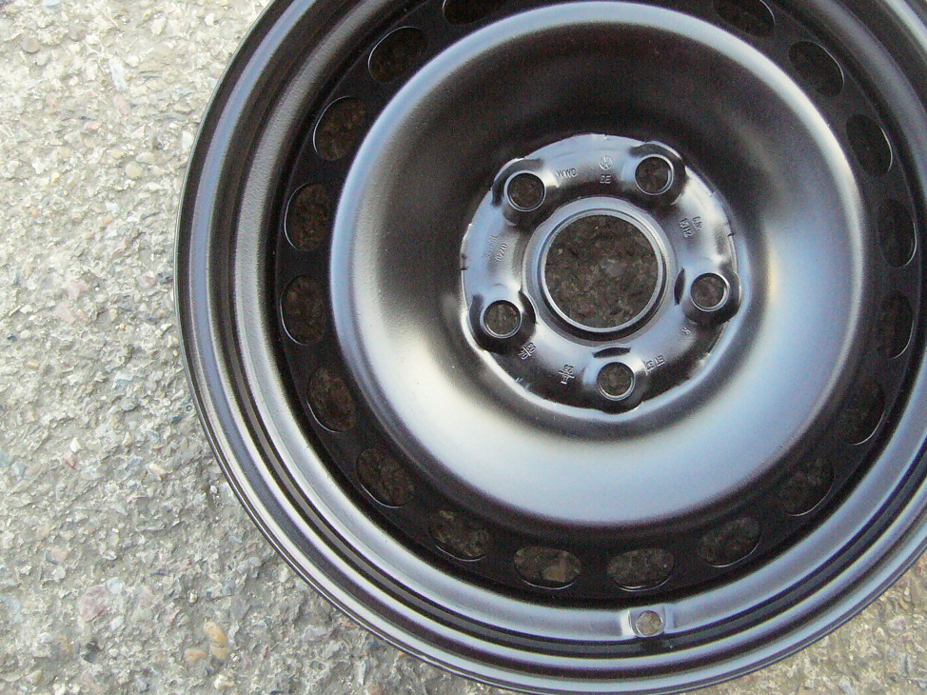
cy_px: 265
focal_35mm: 46
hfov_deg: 40.8
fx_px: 1232
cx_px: 600
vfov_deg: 31.4
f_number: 2.8
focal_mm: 5.8
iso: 400
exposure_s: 1/200
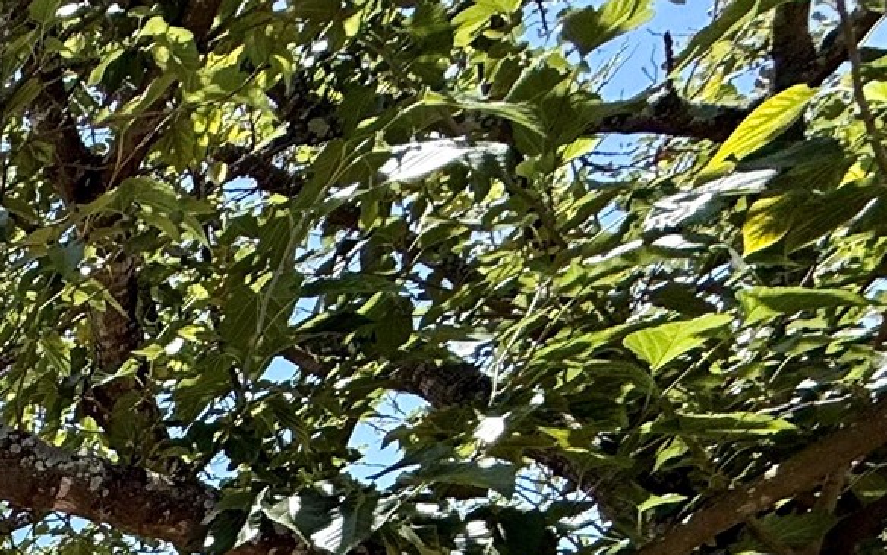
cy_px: 1107
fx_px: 1257
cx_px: -620
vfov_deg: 17.7
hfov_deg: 23.9
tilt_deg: +2.1
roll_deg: -0.1
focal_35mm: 52
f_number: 2.2
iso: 50
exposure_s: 1/1312
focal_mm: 2.22
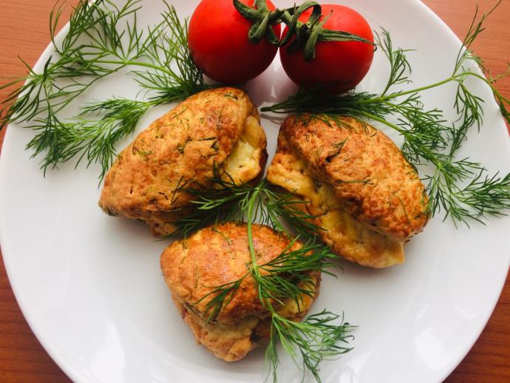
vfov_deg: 48.3
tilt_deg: -80.4
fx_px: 427
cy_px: 192
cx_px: 255
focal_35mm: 29
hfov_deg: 61.6
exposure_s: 1/50
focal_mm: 4.15
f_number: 2.2
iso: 50
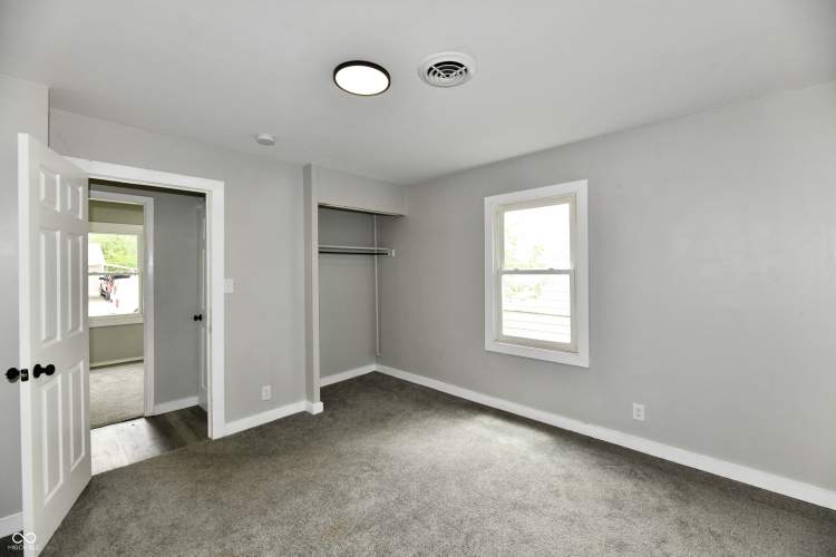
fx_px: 325
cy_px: 278
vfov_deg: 81.2
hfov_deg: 104.3
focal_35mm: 14
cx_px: 418
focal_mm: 14
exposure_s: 1/160
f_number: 6.3
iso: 640
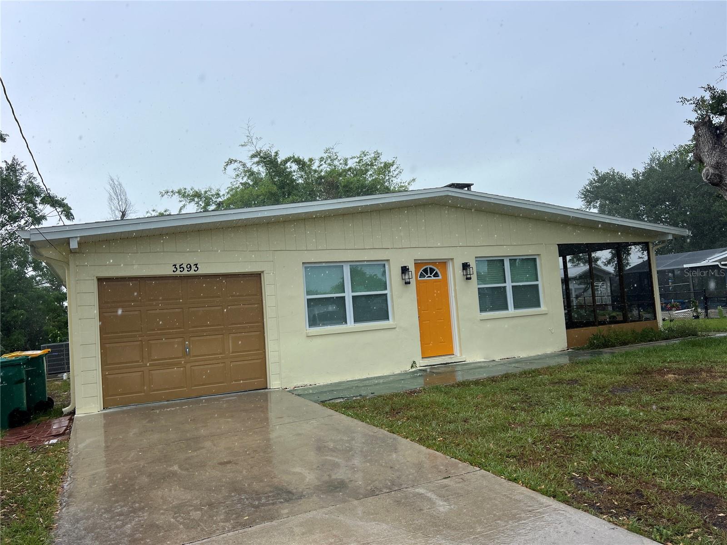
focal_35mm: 26
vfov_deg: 53.1
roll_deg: +3.8
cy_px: 272
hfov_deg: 67.3
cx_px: 364
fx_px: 546
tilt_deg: +3.4
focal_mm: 5.7
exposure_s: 1/2208
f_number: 1.5
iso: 50
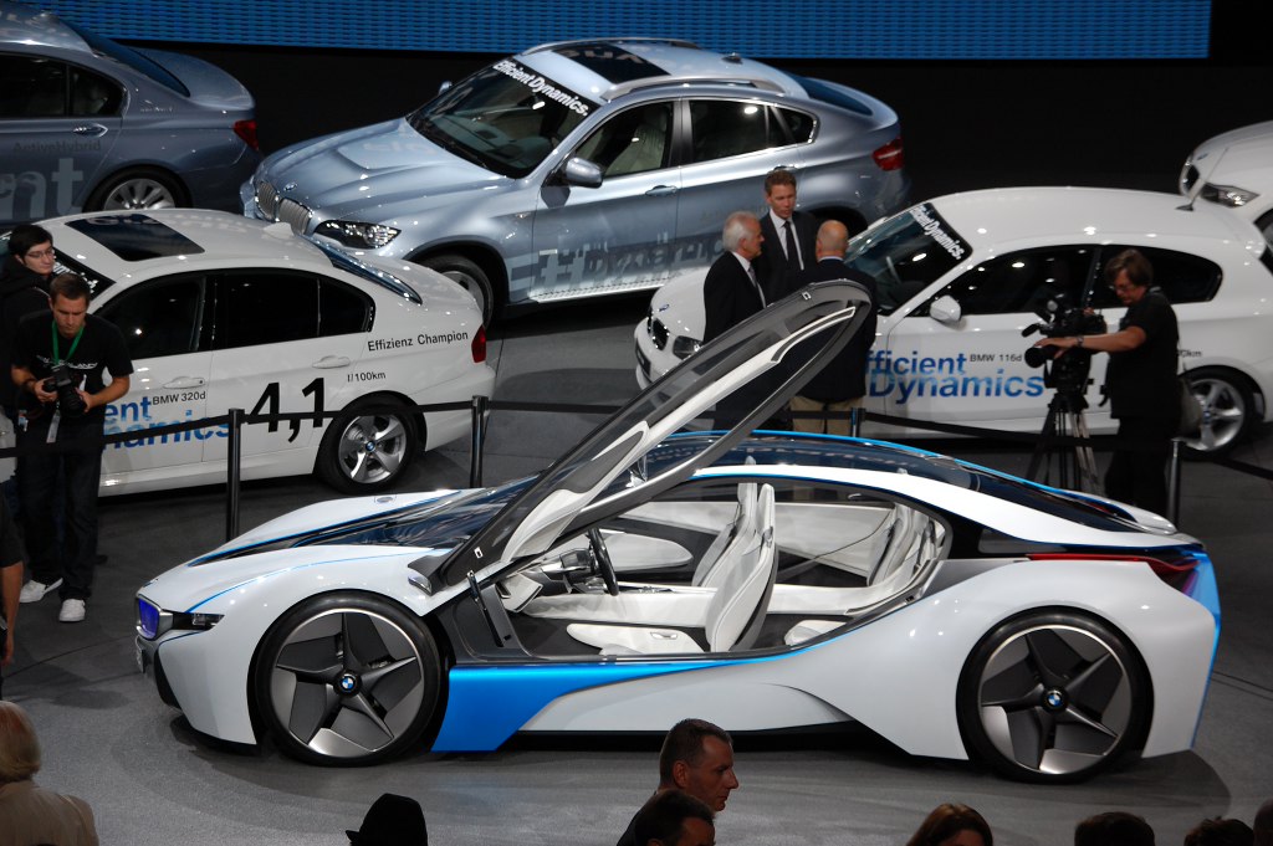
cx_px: 636
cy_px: 423
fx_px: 3816
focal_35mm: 108
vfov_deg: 12.7
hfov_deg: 18.9
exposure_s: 1/500
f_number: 5.6
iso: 360
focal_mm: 72
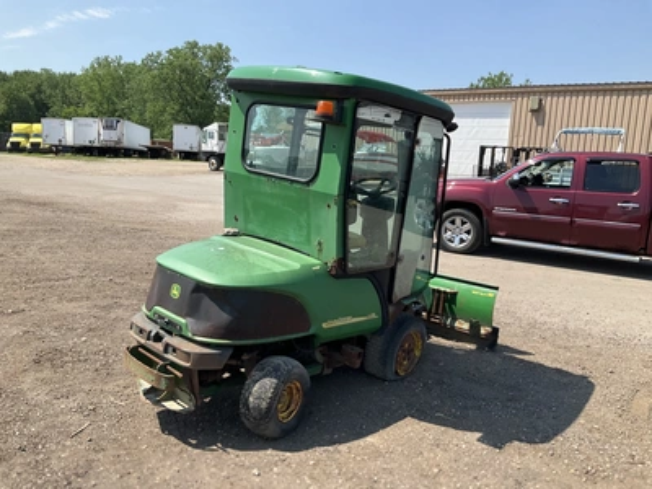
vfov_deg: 48.2
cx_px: 326
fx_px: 546
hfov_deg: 61.7
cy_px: 244
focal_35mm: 29
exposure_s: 1/1279
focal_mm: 3
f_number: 1.8
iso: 25
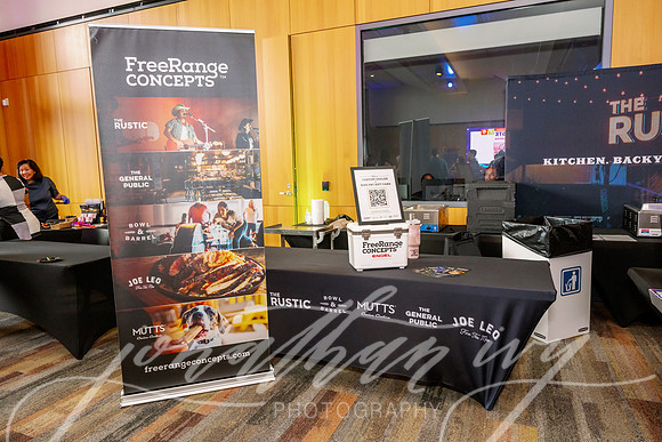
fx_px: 441
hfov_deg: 73.7
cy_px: 221
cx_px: 331
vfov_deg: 53.2
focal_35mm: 24
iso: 2000
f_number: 6.3
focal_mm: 24
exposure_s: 1/100
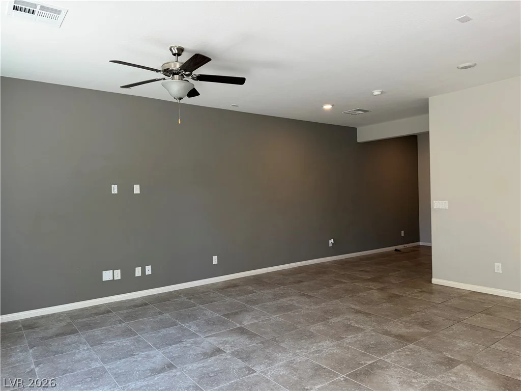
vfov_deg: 56.8
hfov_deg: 71.6
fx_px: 361
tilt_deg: -1.4
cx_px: 260
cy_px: 196
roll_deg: +1.0
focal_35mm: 24
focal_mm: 6.76
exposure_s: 1/120
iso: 100
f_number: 1.78
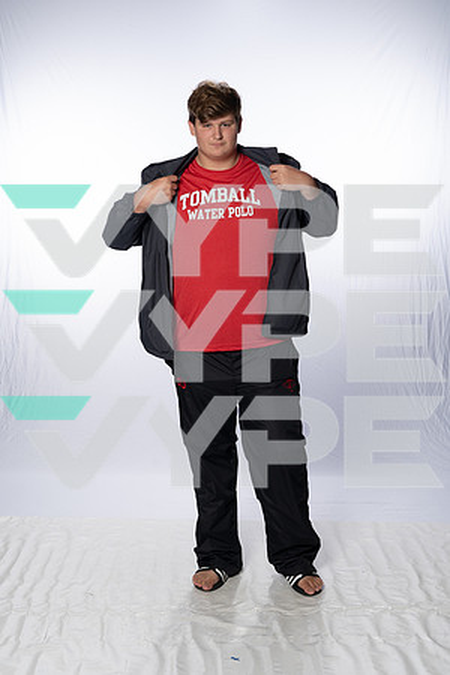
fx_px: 937
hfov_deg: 27.0
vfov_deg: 39.6
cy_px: 338
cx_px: 225
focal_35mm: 50
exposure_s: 1/250
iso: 640
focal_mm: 50
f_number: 8
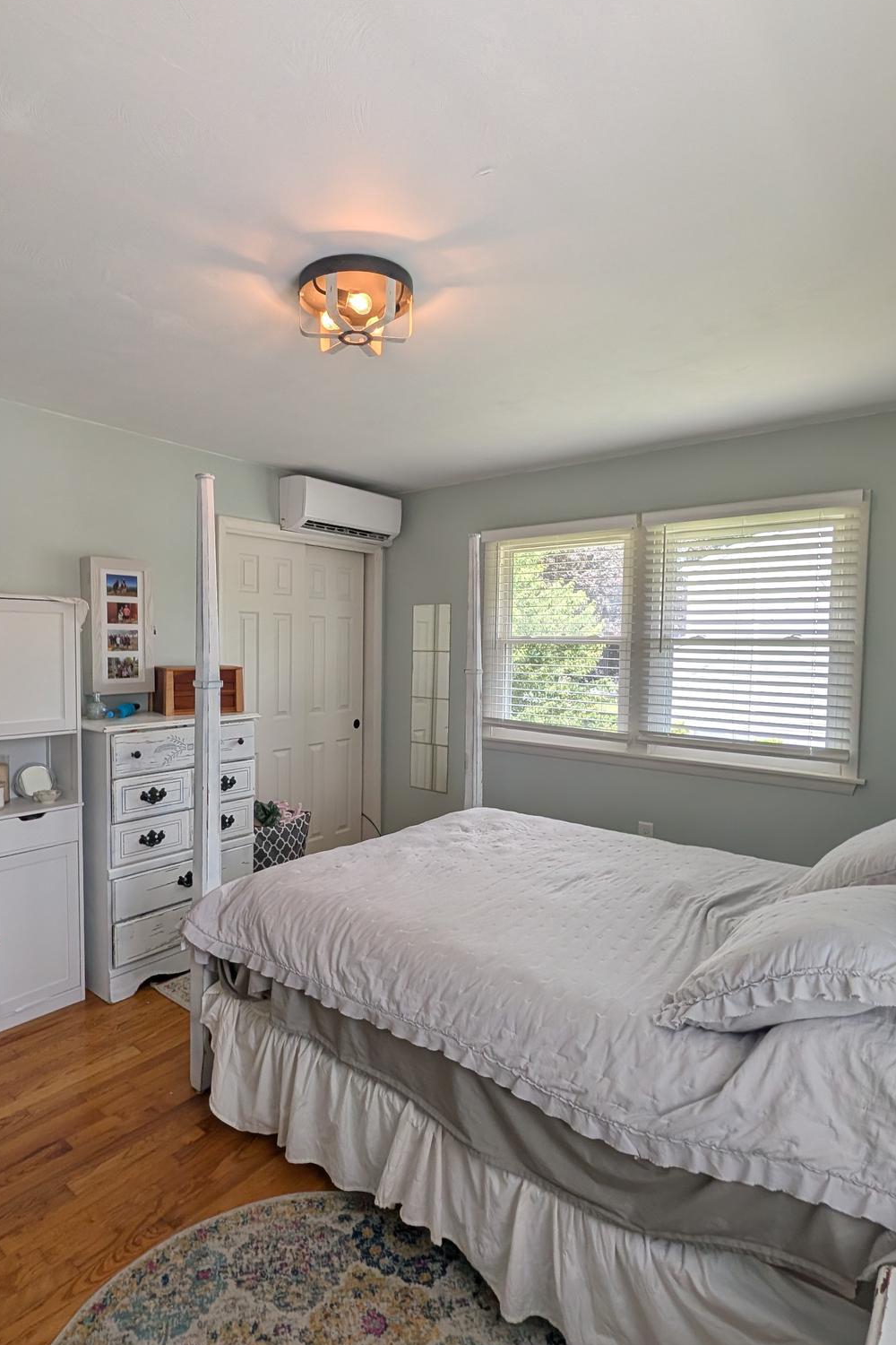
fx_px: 635
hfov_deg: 70.0
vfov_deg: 93.3
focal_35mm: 17
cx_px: 377
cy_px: 675
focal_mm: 2.02
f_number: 1.7
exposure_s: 1/380
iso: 56
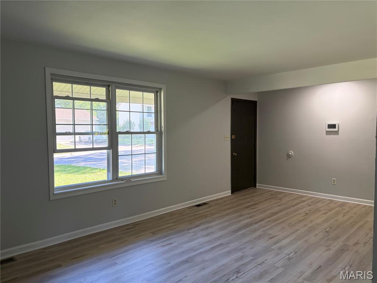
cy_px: 142
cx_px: 188
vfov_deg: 53.1
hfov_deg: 67.3
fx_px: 283
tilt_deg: -2.7
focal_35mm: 26
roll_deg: +0.6
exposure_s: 1/89
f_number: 1.6
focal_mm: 5.96
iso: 125
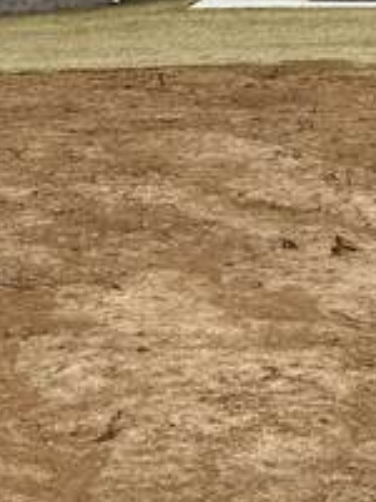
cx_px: 358
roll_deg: -0.9
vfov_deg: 16.5
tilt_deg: -2.3
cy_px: -73
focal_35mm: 115
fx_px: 1666
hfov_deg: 12.7
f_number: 1.78
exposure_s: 1/9091
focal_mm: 6.76
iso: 80
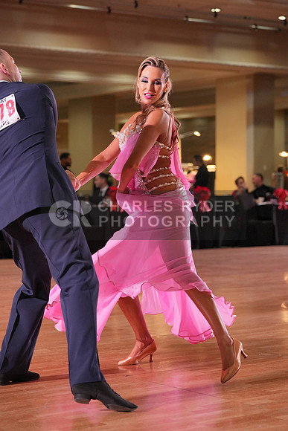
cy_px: 216
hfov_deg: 15.5
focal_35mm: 88
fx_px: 1055
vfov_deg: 23.1
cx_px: 144
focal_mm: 88
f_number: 4
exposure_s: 1/500
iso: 2500
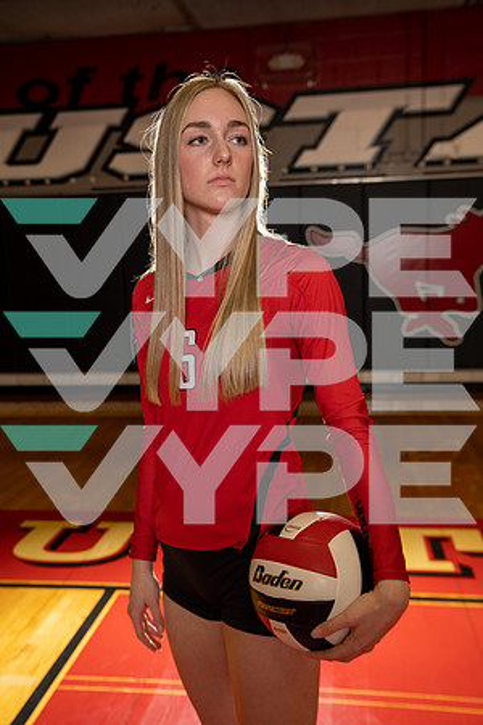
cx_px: 242
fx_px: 745
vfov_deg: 51.9
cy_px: 362
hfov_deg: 35.9
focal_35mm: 37
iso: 250
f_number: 4
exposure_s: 1/250
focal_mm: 37
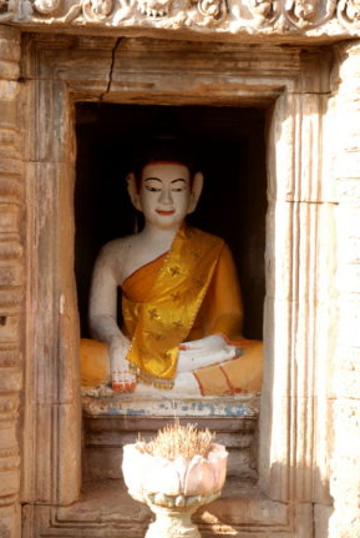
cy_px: 271
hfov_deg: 17.1
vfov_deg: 25.3
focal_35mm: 80
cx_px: 181
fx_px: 1195
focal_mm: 46
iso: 100
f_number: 4.5
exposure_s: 1/30
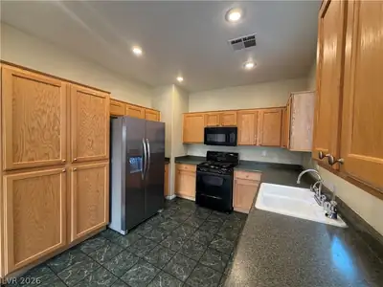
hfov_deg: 102.1
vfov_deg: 85.7
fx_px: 155
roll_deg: -1.8
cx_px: 192
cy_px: 144
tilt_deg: -1.6
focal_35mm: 14
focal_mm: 2.22
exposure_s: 1/60
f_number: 2.2
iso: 250
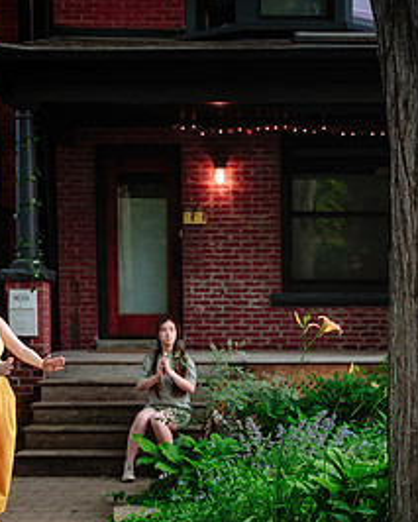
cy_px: 388
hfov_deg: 26.2
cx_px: 226
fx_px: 896
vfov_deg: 31.9
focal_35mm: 58
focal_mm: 17
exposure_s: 1/500
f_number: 1.8
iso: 500
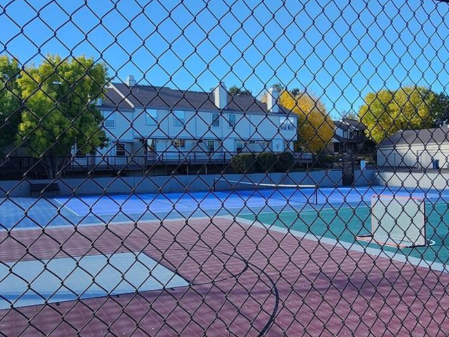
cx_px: 226
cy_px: 166
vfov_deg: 44.2
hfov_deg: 56.8
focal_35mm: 32
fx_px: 415
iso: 50
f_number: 2.2
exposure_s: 1/566
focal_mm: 2.2
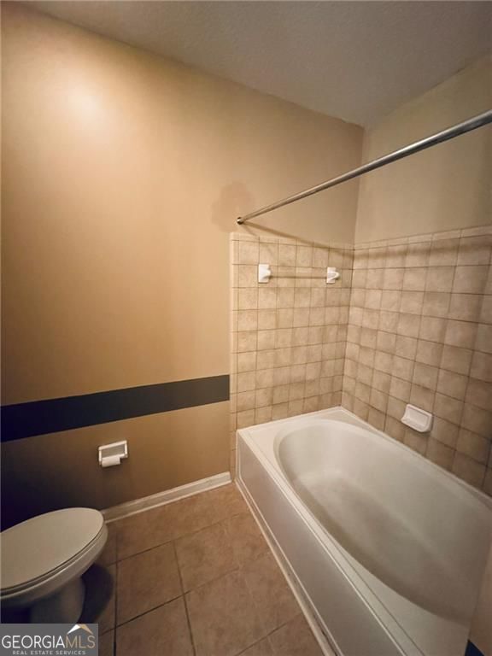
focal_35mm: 14
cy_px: 328
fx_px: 265
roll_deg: +0.2
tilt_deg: -10.4
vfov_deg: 102.1
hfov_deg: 85.7
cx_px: 246
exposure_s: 1/60
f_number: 2.2
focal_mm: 2.22
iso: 1250
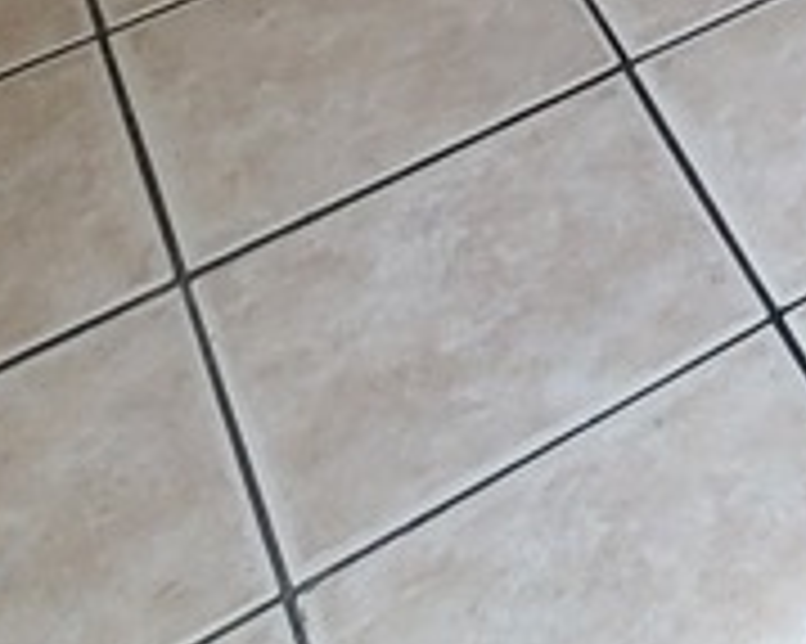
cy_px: -1572
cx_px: 1738
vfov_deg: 9.5
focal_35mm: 102
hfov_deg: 14.6
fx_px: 2432
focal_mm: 1.74
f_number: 2.2
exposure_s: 1/60
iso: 50
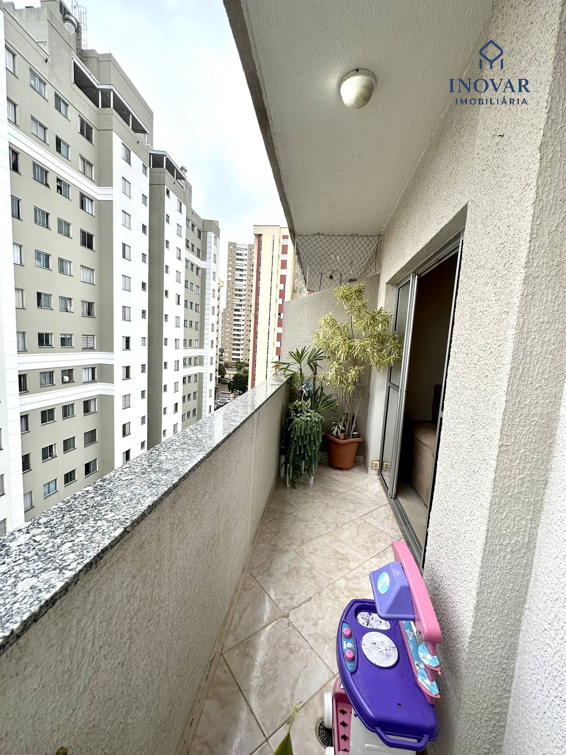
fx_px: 305
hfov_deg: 85.7
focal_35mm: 14
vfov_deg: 102.1
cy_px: 378
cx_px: 283
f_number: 2.2
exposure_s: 1/376
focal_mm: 2.22
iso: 40
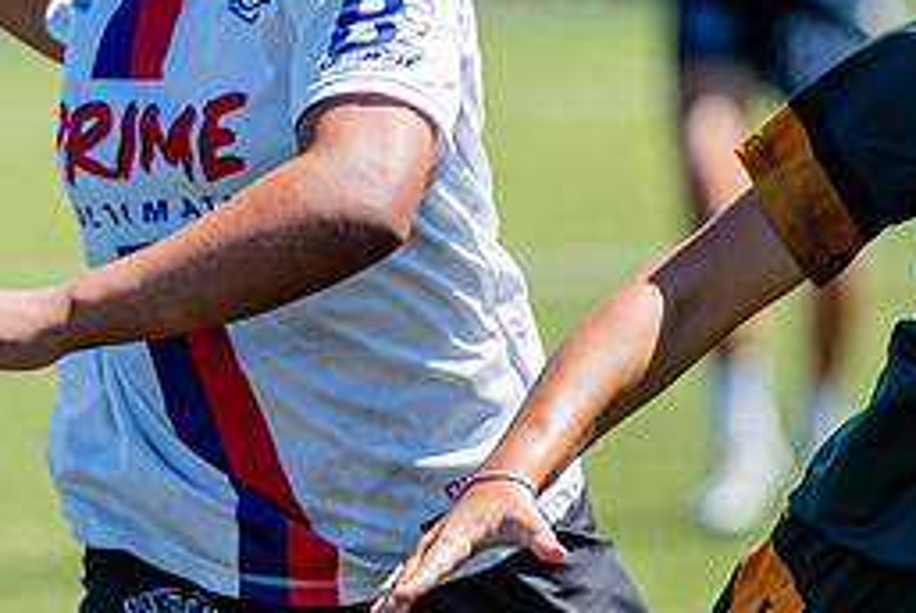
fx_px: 21499
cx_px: 733
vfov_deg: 1.6
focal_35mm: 844
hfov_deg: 2.4
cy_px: 293
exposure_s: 1/1000
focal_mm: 200
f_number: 3.2
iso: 100
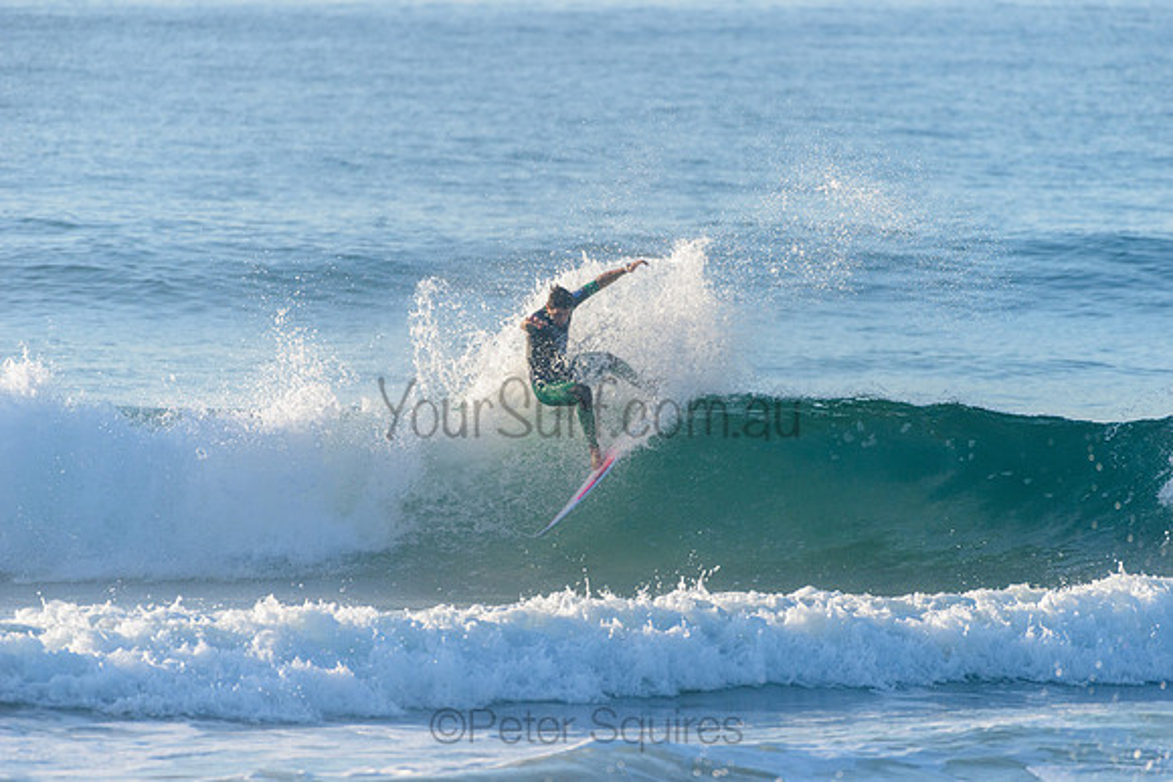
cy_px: 391
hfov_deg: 4.1
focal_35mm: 500
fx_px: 16298
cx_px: 586
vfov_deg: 2.8
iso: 360
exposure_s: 1/2000
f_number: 5.6
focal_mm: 500
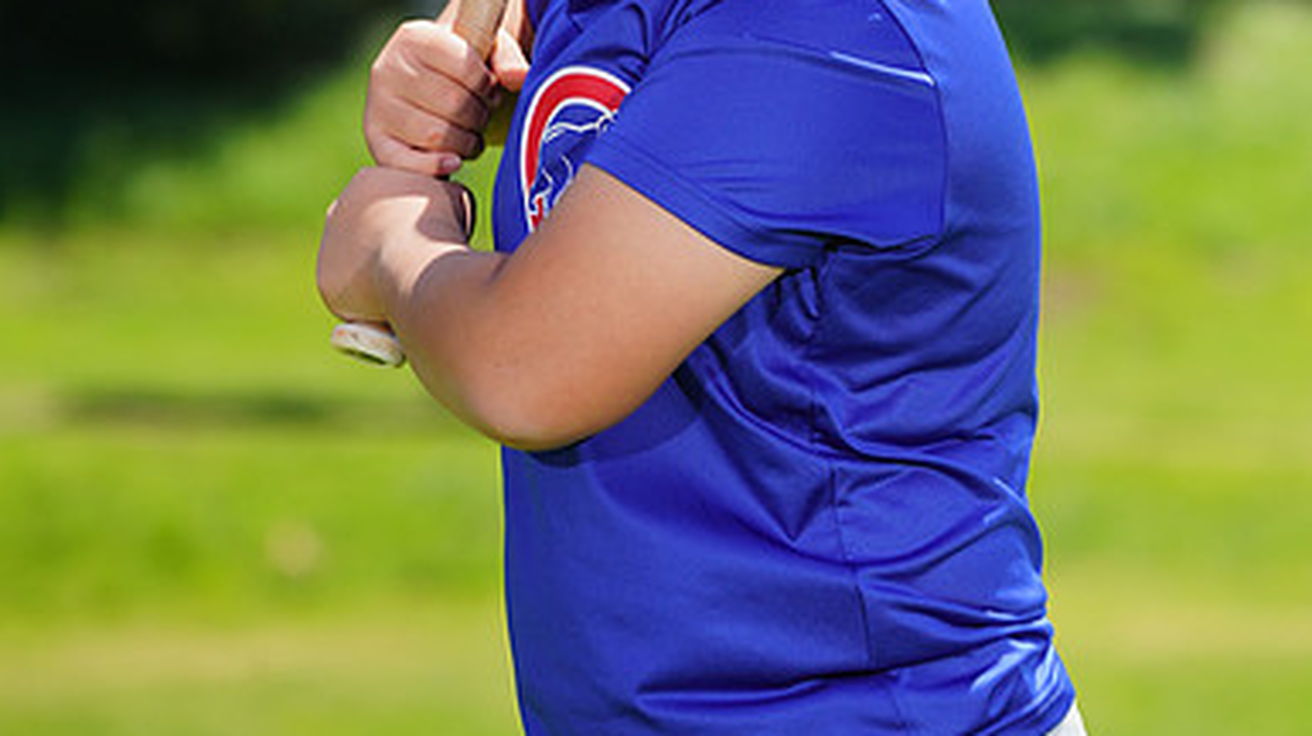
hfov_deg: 5.5
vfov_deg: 3.1
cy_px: -170
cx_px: 656
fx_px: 13559
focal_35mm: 390
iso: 100
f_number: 8
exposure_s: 1/250
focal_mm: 247
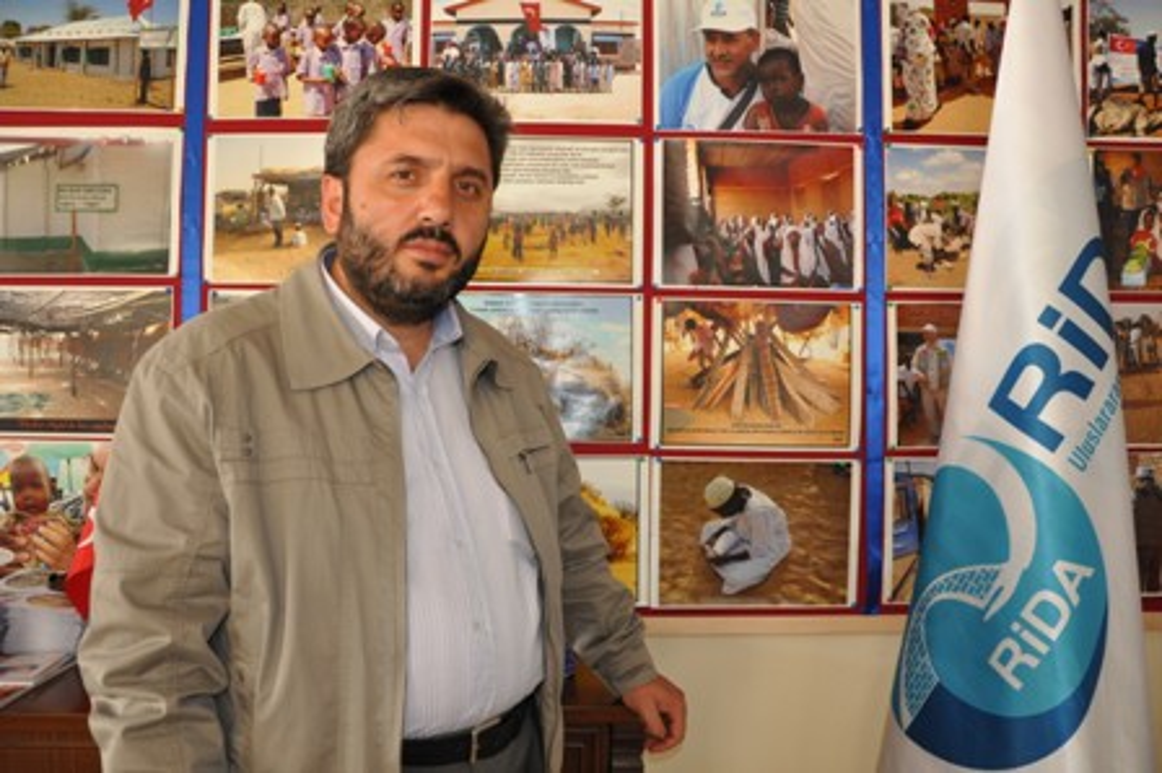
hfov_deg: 67.4
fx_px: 871
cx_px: 581
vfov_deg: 47.9
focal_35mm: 27
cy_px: 386
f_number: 3.5
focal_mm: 18
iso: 800
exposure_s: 1/60
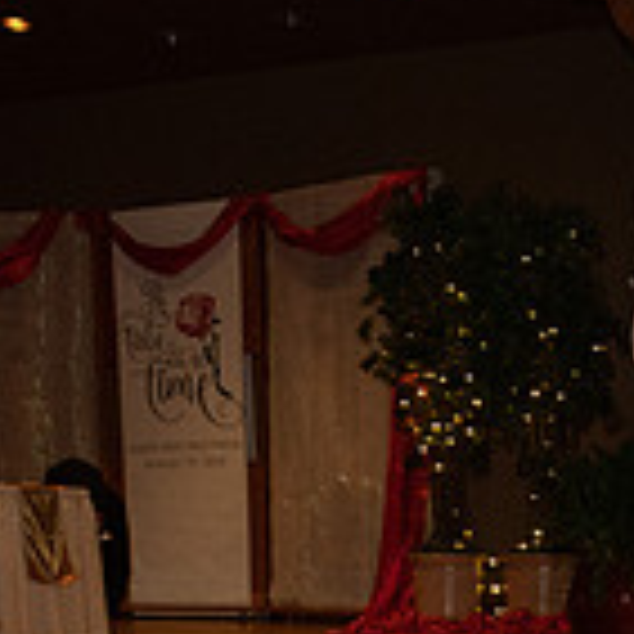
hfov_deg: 25.5
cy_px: 913
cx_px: 442
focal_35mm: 67
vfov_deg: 22.0
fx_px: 1388
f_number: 7.1
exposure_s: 1/80
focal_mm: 16
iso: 6400
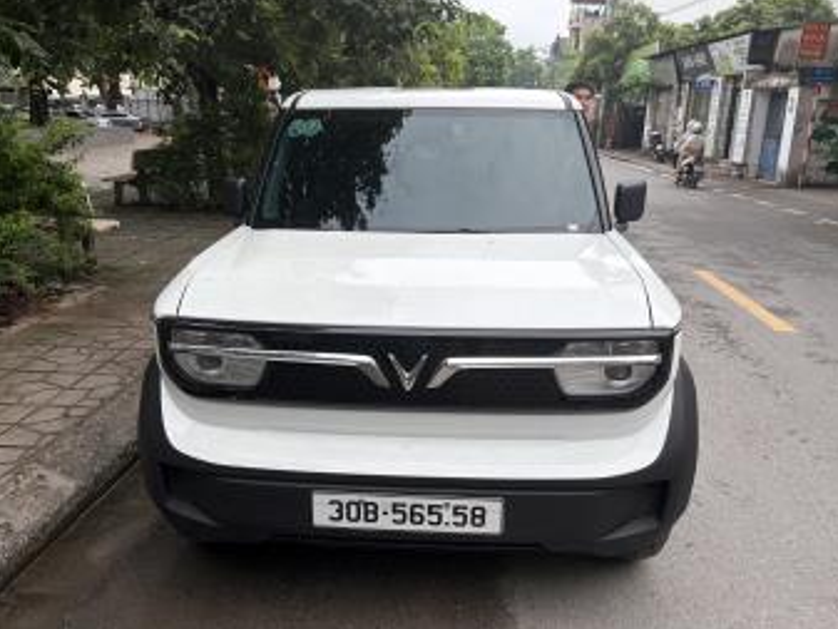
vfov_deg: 51.4
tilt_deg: -17.1
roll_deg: -2.7
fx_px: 654
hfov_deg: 65.3
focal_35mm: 27
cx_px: 413
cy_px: 308
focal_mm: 5.96
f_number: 1.6
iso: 50
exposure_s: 1/1064
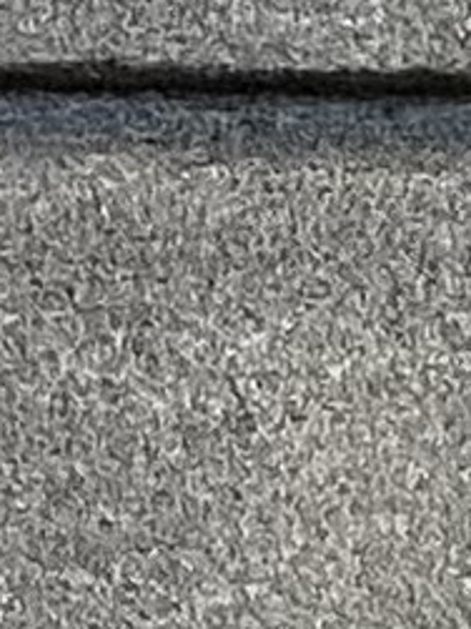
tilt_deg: -0.9
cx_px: 1288
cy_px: 2254
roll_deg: -0.4
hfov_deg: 6.6
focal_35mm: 208
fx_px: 3777
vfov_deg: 7.5
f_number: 1.8
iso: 200
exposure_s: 1/50
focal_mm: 4.25
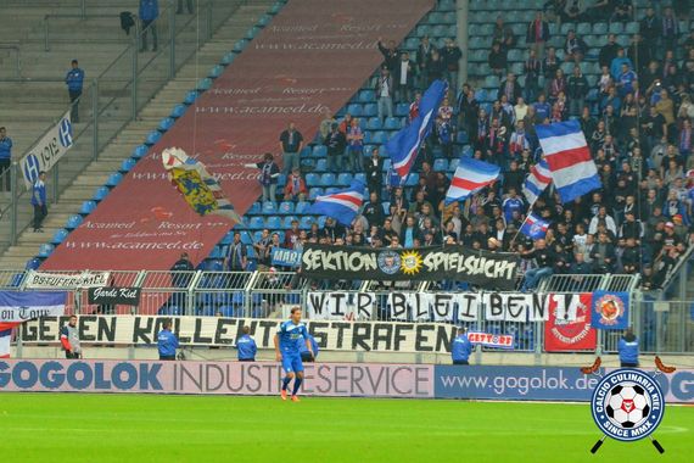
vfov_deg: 6.3
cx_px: 347
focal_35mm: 218
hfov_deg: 9.5
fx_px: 4193
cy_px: 232
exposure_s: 1/1250
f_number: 5
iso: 2000
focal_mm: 145
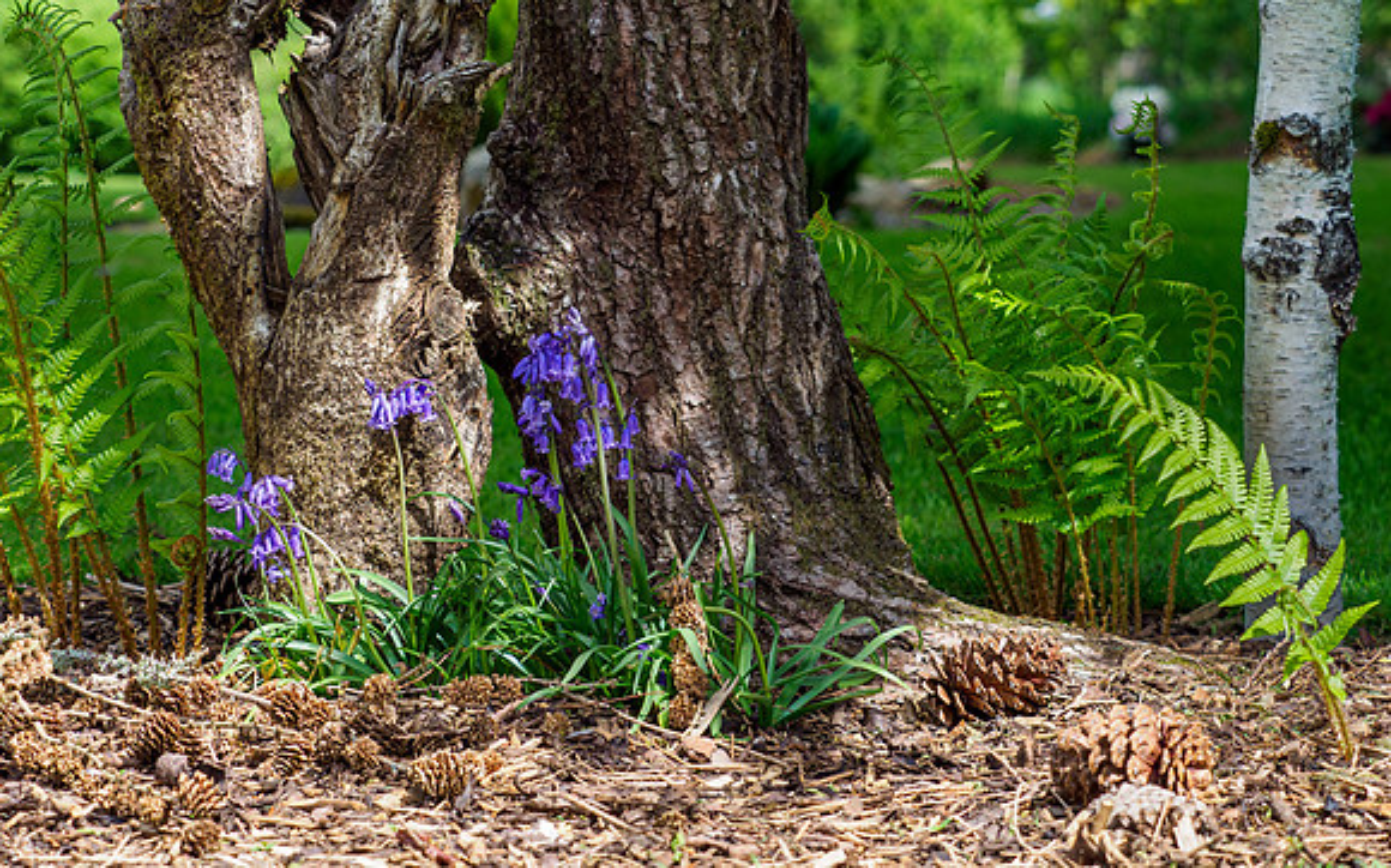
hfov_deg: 19.6
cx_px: 696
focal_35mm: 106
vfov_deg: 12.3
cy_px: 386
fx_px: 4017
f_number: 4
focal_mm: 50
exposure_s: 1/800
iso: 200
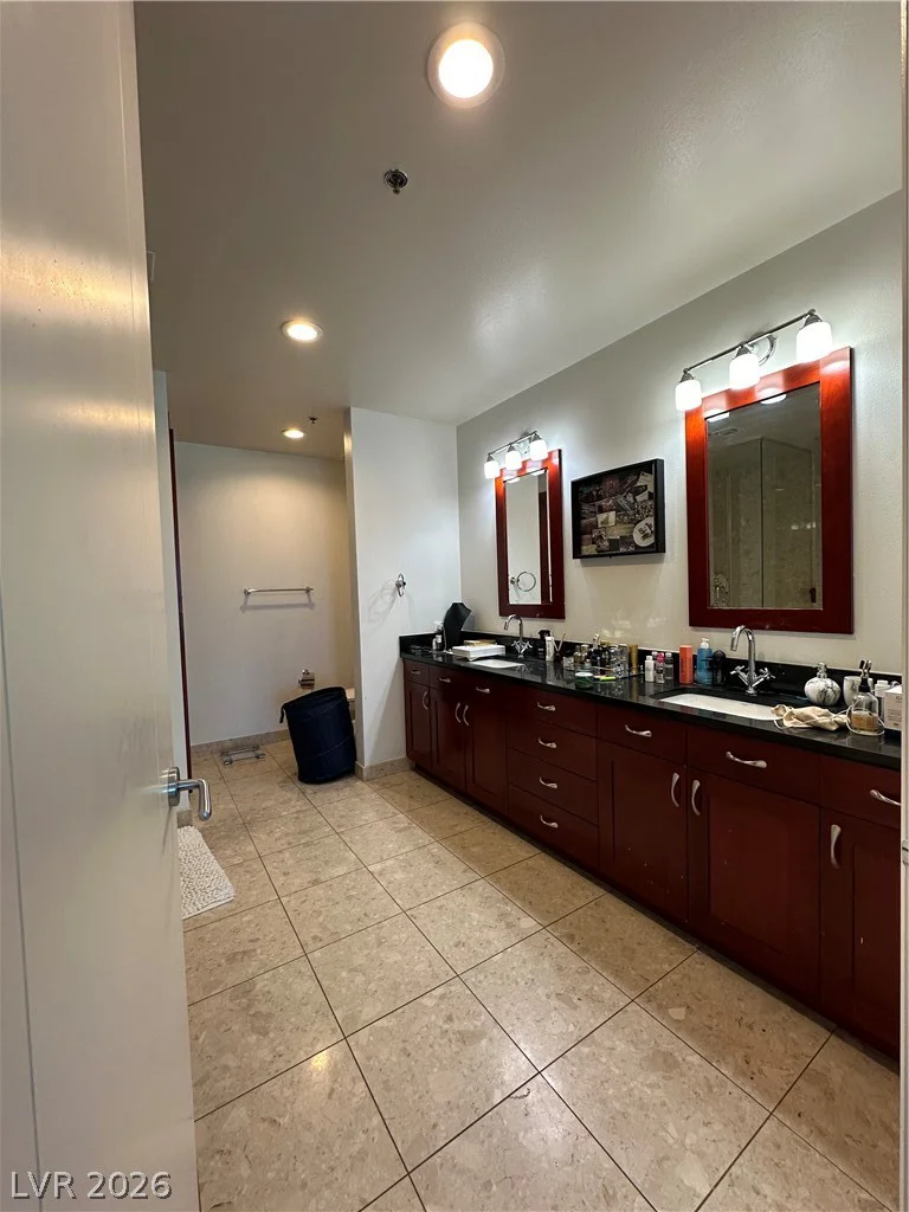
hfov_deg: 85.7
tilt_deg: -2.3
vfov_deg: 102.1
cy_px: 606
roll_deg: +1.2
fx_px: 490
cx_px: 454
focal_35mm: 14
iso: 160
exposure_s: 1/120
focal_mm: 2.22
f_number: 2.2
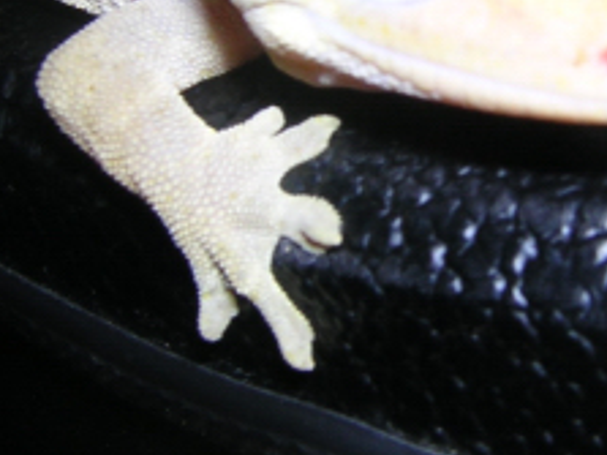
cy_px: 71
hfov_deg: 22.4
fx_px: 1507
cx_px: 497
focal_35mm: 86
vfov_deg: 17.0
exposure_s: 1/60.1
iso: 100
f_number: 5.2
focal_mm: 4.7
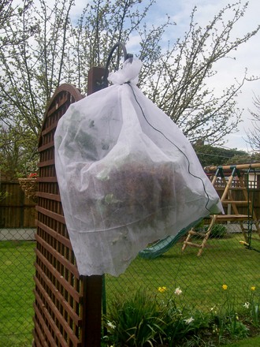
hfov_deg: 39.7
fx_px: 361
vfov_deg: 51.4
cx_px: 130
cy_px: 174
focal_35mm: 36
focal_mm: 6
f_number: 4.8
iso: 80
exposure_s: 1/489
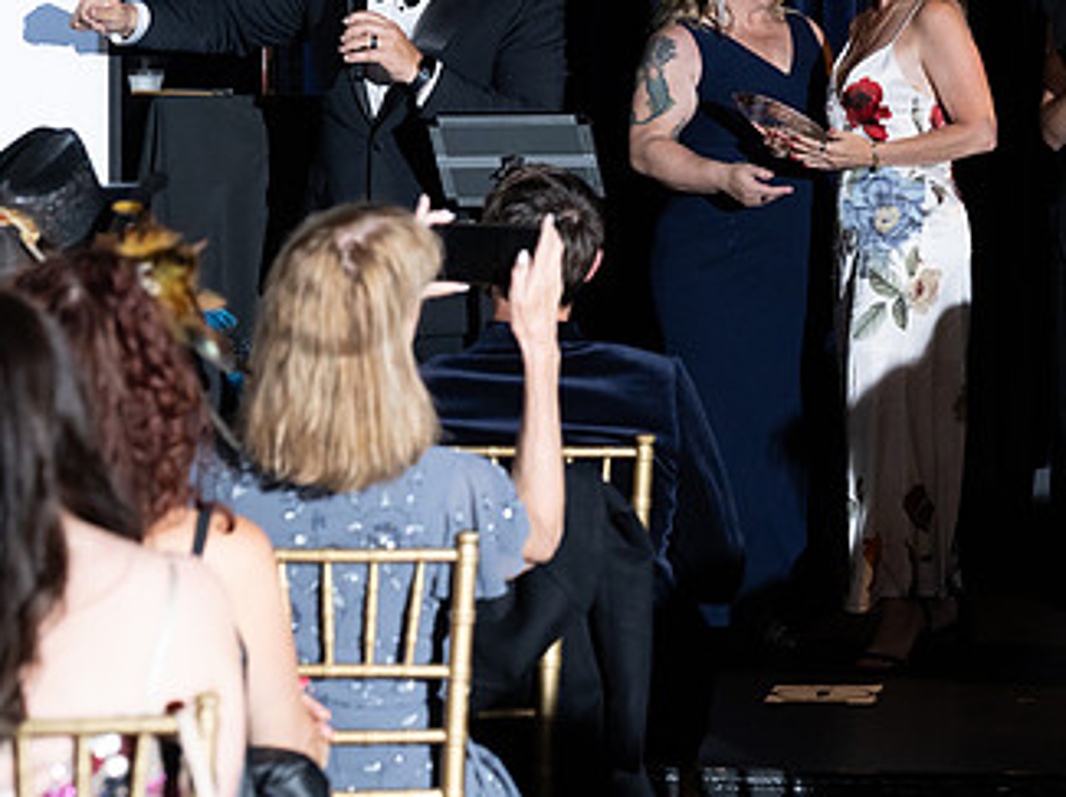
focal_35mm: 177
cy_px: 238
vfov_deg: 8.4
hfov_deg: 11.2
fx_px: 5445
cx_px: 784
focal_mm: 103
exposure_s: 1/200
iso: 2500
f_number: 5
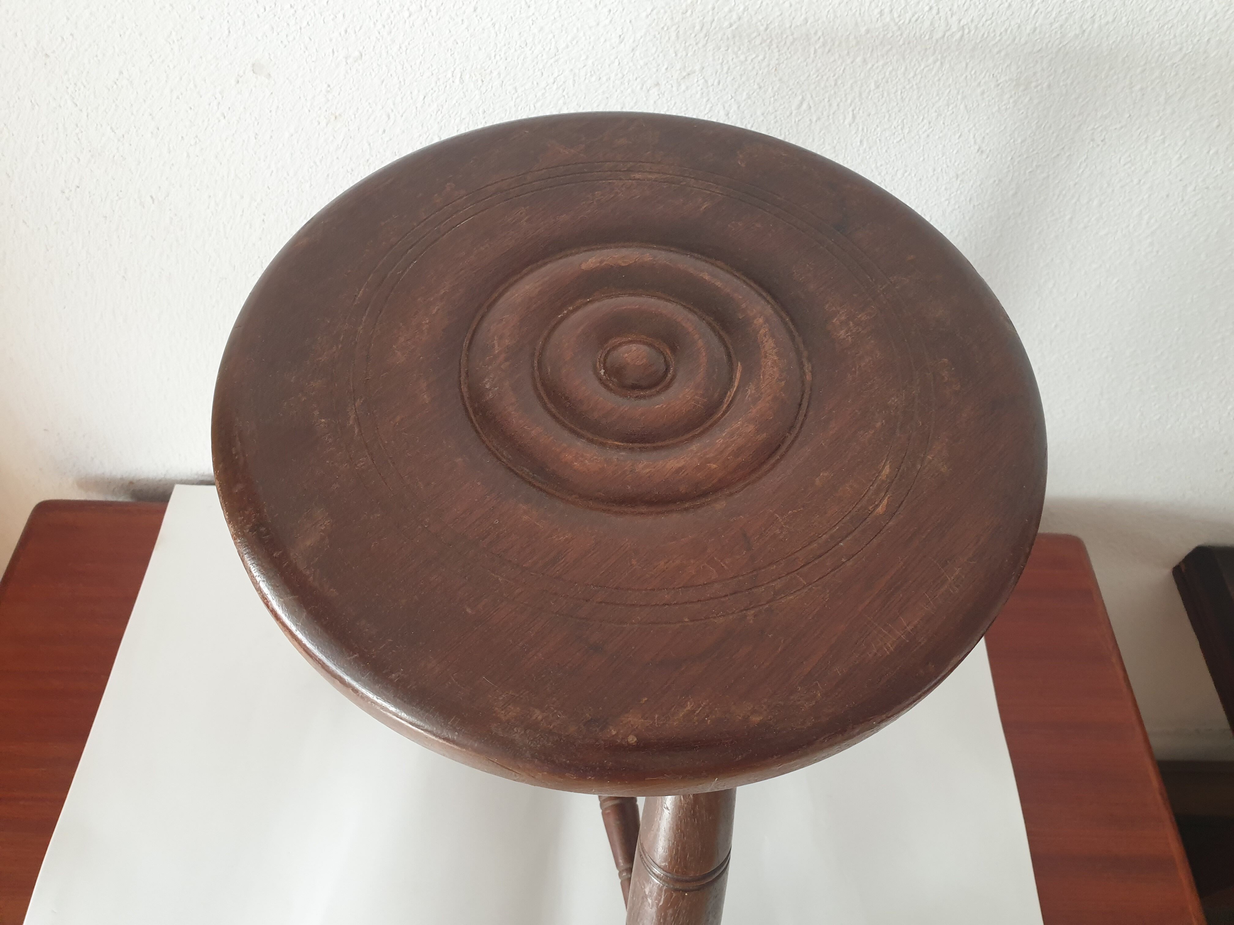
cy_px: 462
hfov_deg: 67.3
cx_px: 617
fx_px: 927
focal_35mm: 26
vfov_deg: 53.1
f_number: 2.4
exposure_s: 1/50
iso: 200
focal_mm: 4.3
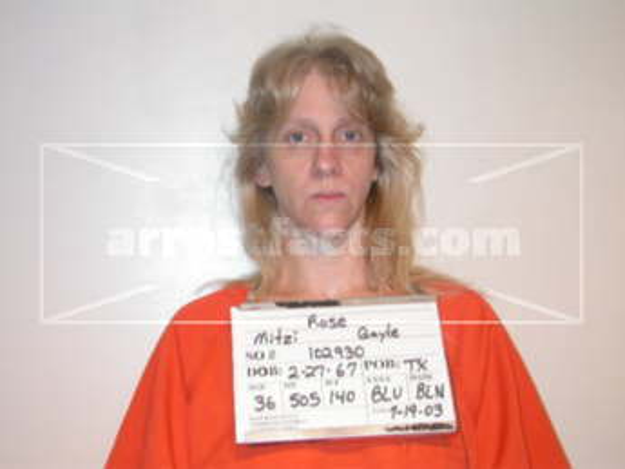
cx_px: 312
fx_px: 1102
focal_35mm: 61
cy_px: 234
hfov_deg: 31.7
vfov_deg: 24.0
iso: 100
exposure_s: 1/60.3
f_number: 3.1
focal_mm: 12.7
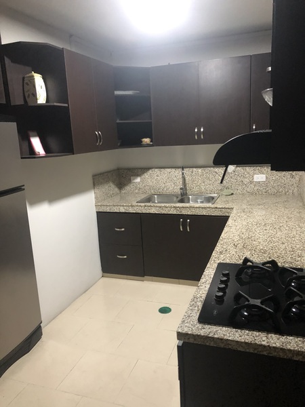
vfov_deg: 63.4
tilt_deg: -12.2
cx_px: 152
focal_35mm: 28
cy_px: 204
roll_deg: +4.2
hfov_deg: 49.7
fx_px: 329
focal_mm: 3.99
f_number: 1.8
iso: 100
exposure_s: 1/6
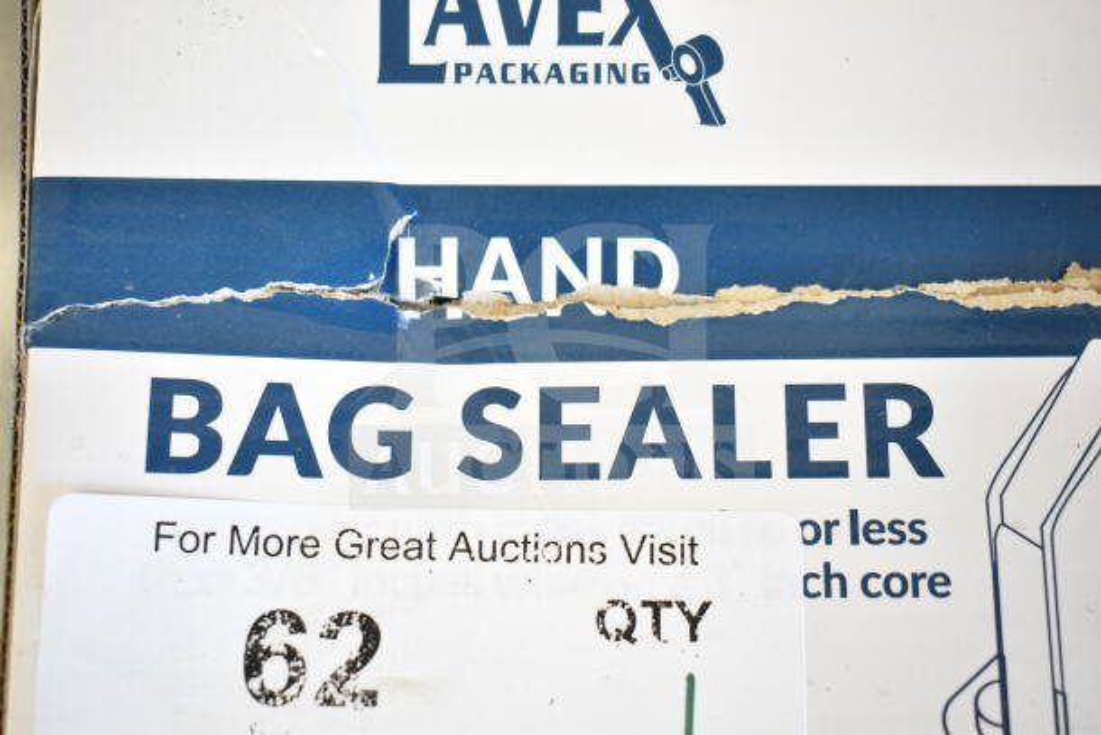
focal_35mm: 51
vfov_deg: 26.5
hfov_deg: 38.9
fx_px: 1560
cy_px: 368
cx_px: 550
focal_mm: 34
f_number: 4.5
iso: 1600
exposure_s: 1/60
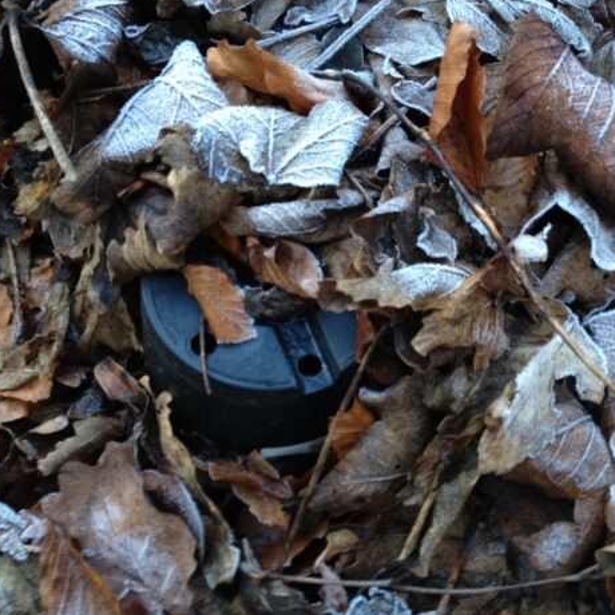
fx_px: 844
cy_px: 304
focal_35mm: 42
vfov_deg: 40.0
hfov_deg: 39.8
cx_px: 380
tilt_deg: -62.2
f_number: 2.4
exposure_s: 1/20
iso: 320
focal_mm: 4.28
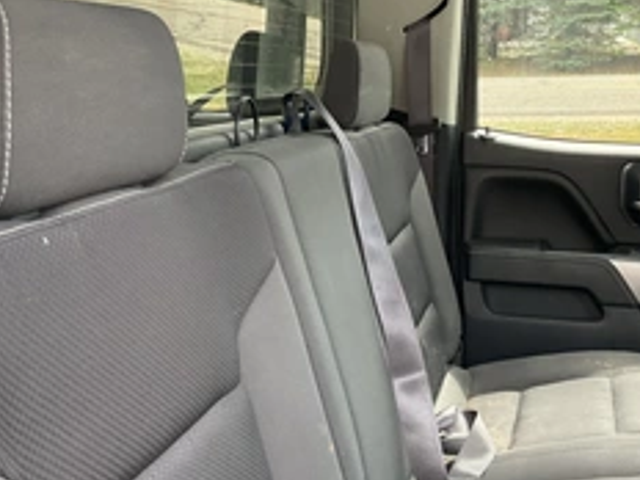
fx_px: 924
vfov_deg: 29.1
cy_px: 254
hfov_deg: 38.2
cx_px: 350
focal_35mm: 50
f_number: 1.8
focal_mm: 3
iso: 64
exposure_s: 1/100
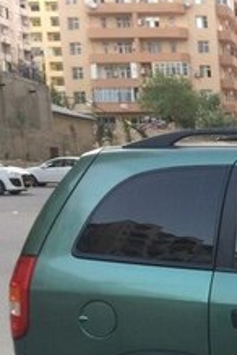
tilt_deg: -8.2
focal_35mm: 91
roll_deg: +2.0
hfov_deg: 13.2
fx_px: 899
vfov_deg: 22.0
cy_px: 301
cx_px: 458
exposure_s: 1/50
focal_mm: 4.15
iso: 40
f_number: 2.2
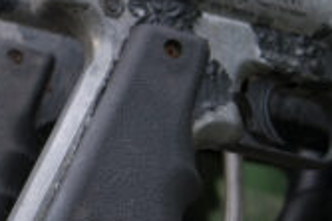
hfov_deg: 12.4
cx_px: -93
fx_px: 1479
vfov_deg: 8.5
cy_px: 78
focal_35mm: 161
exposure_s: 1/60
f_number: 4
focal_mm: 35
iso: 100
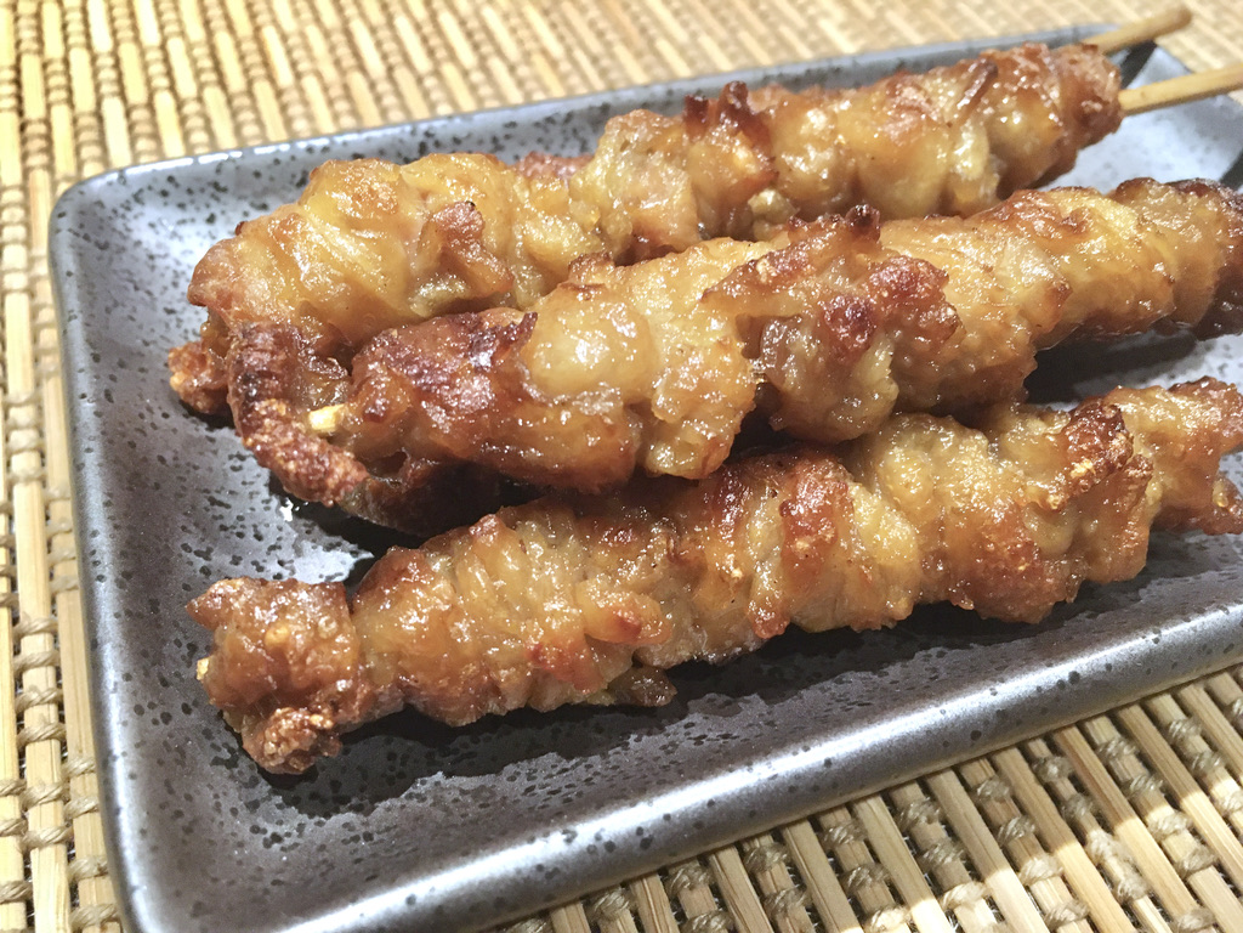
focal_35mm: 29
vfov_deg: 48.2
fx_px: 1041
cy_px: 466
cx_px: 622
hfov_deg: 61.7
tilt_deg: -49.5
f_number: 2.2
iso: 200
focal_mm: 4.15
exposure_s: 1/30
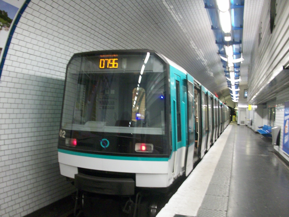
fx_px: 284
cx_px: 144
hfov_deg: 54.0
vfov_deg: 41.8
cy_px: 108
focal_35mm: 34
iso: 160
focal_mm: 5.7
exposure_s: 1/8.1
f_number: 2.8
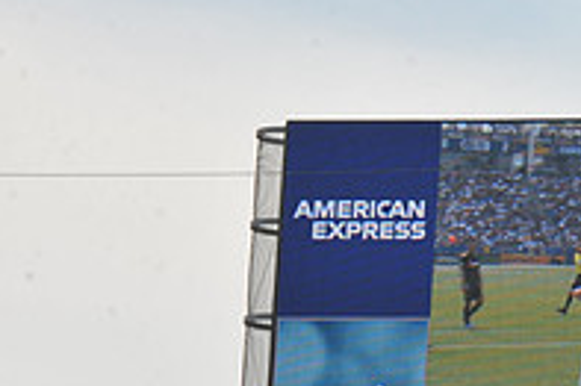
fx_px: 8288
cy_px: 301
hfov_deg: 4.0
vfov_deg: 2.7
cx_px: 802
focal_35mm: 514
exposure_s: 1/500
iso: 320
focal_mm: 175
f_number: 11
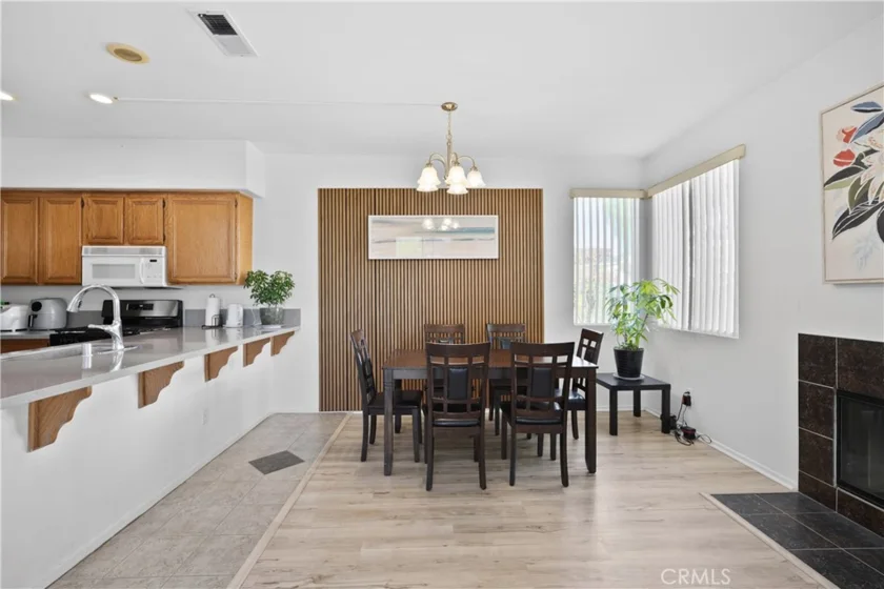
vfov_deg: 73.7
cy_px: 294
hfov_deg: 96.7
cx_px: 442
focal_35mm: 16
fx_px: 393
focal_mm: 16
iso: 400
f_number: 4
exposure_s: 1/15
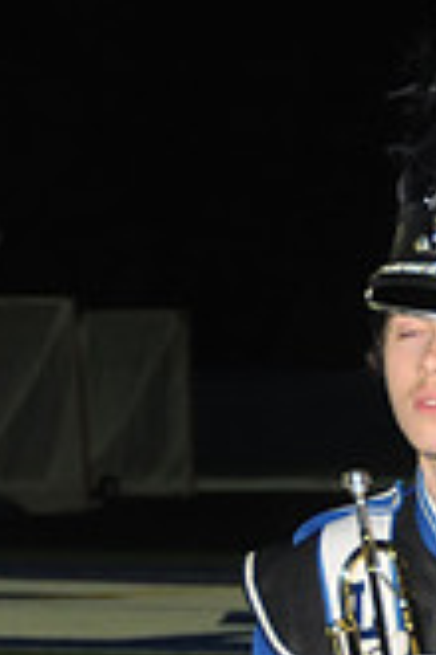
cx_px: 1126
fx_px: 7171
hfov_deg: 3.4
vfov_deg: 5.2
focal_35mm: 395
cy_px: 665
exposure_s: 1/125
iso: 1000
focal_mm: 75
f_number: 5
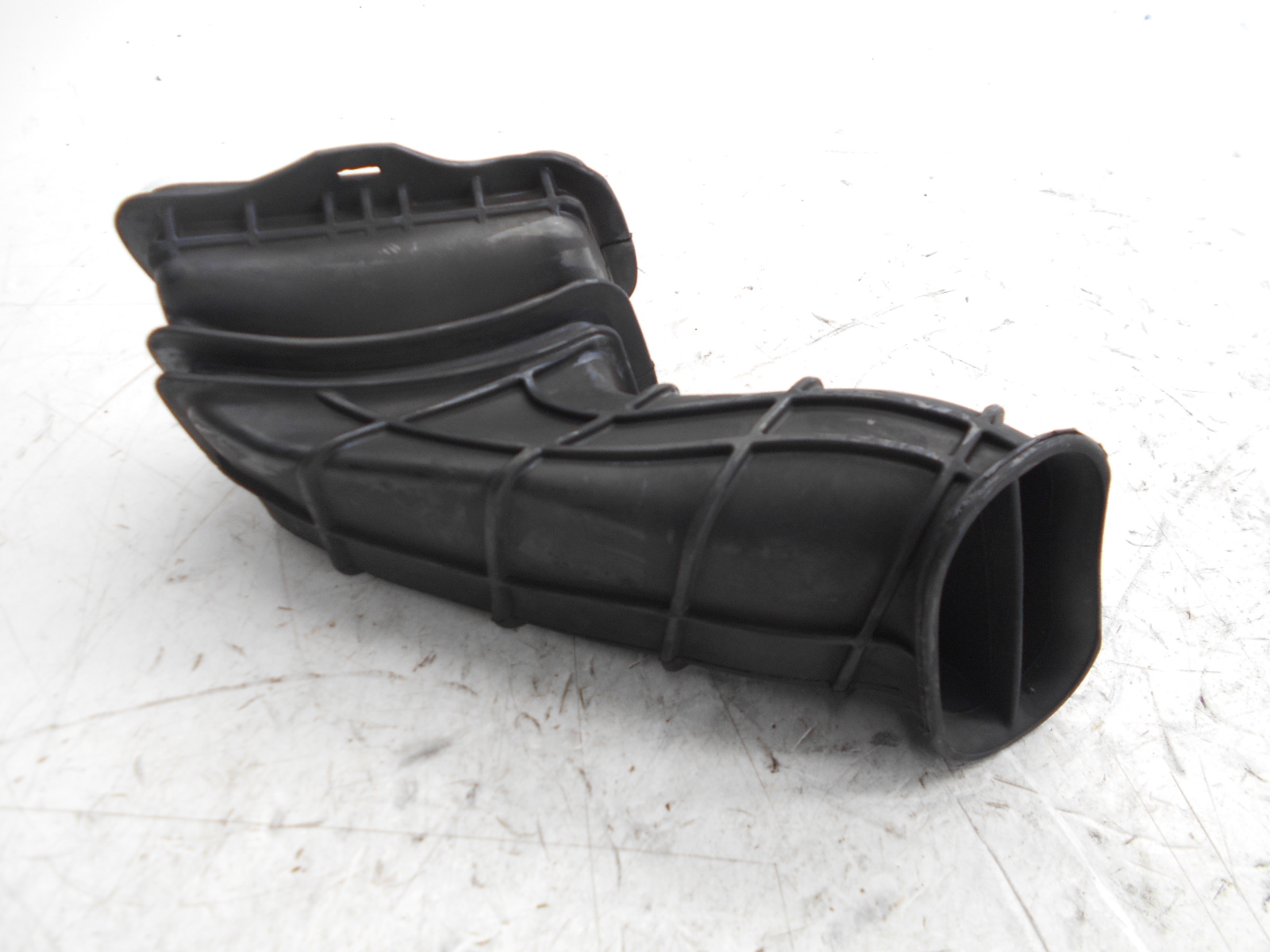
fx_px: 954
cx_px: 635
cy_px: 476
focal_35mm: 26
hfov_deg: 67.3
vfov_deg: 53.1
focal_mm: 4.6
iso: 110
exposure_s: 1/30
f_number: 3.2
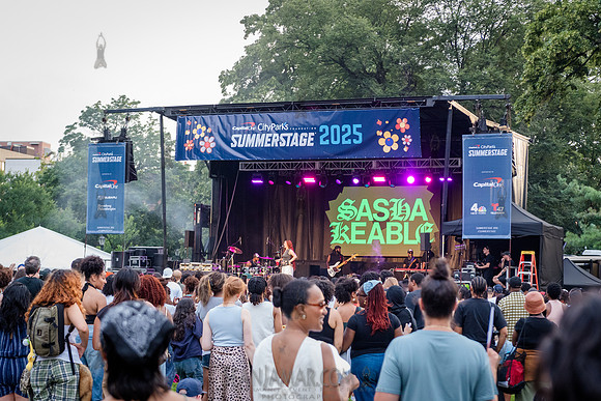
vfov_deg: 17.0
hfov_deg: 25.2
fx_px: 1342
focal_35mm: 80
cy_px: 211
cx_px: 295
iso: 2000
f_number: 4
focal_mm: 66
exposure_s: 1/500
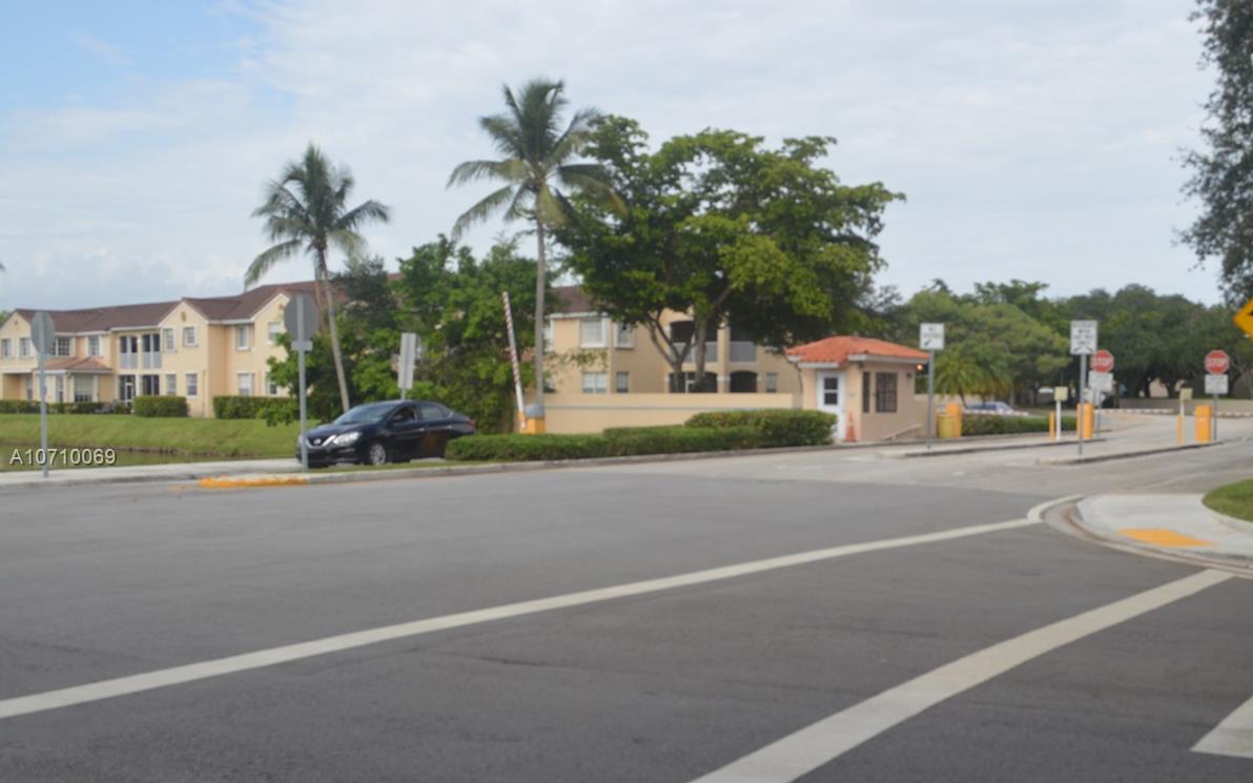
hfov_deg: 47.7
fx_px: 1400
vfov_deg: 31.2
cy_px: 459
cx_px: 790
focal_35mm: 41
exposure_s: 1/200
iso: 100
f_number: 7.1
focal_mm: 20
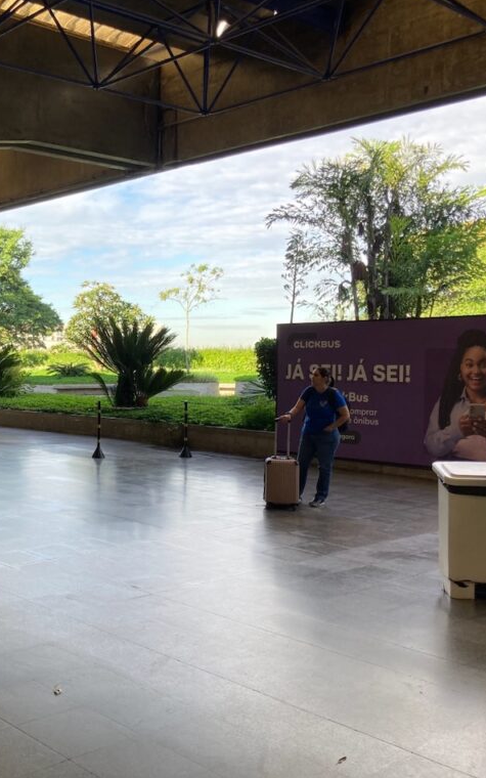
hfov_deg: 30.6
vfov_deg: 49.3
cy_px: 386
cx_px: 51
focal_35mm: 40
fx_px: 848
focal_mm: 3.99
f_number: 1.8
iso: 20
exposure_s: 1/225
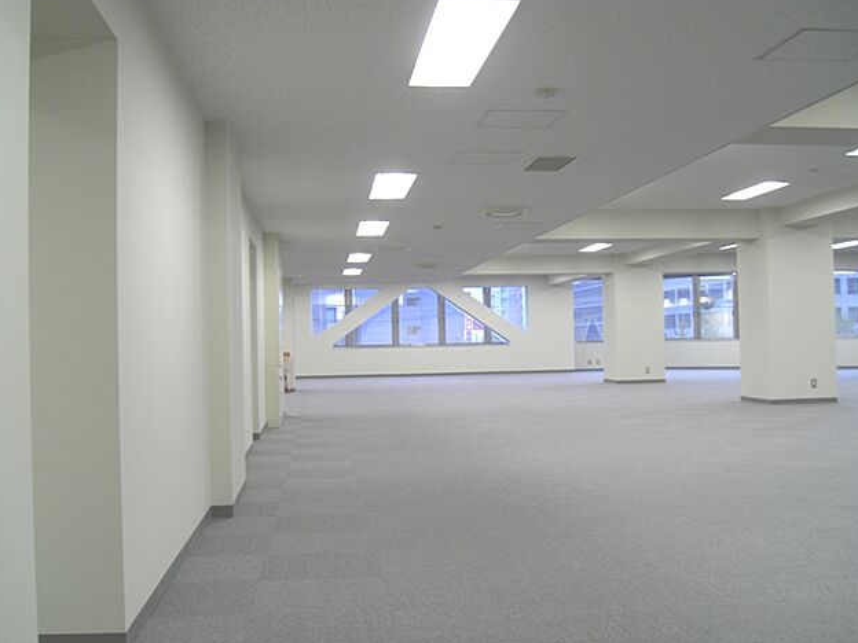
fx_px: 967
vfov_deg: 36.8
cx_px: 433
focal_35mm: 39
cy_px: 319
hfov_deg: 47.9
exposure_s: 1/60
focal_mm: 7.9
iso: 200
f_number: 2.8
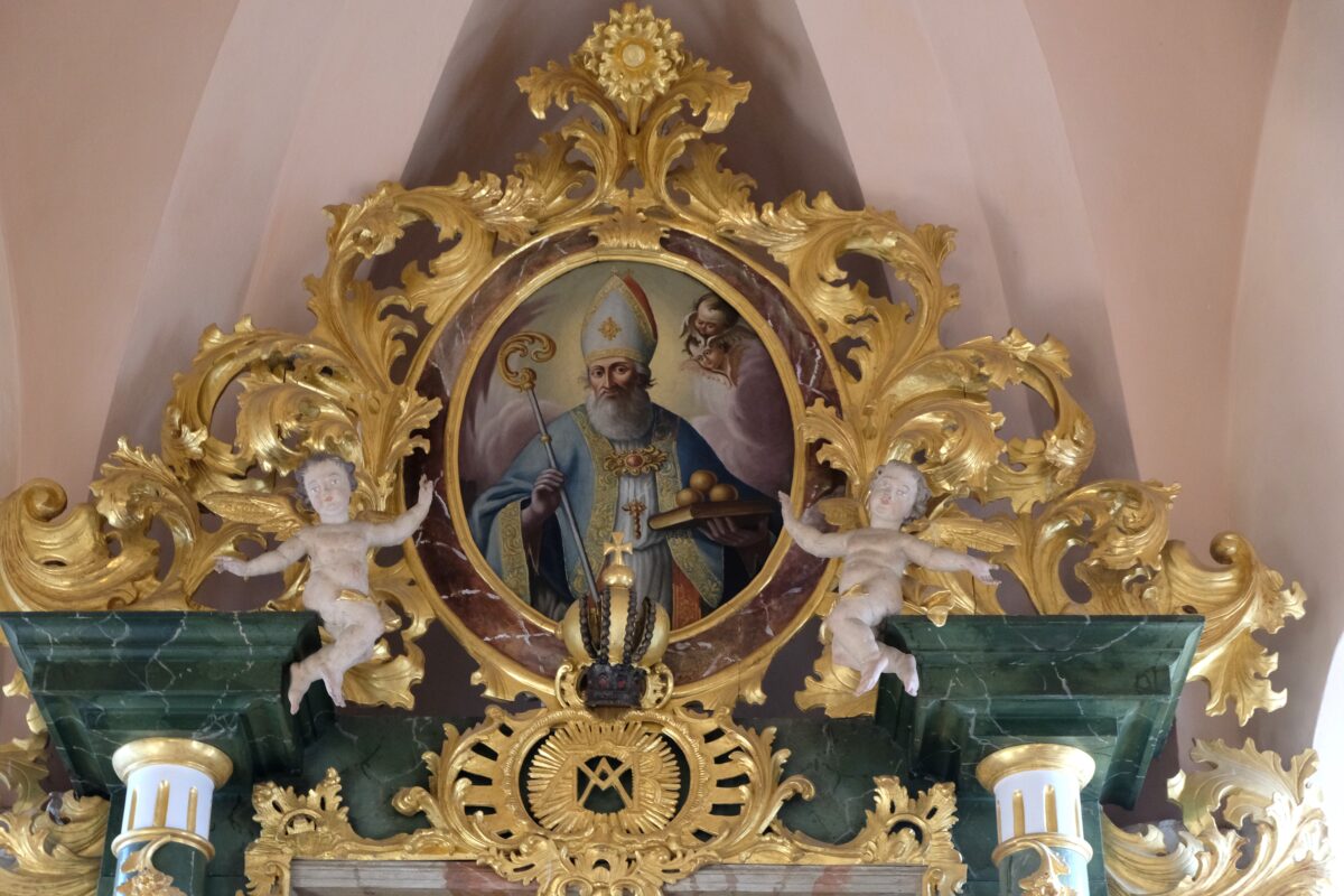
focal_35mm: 75
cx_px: 672
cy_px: 448
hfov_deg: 27.0
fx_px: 2800
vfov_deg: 18.2
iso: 1600
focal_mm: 50
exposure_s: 1/30
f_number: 5.6
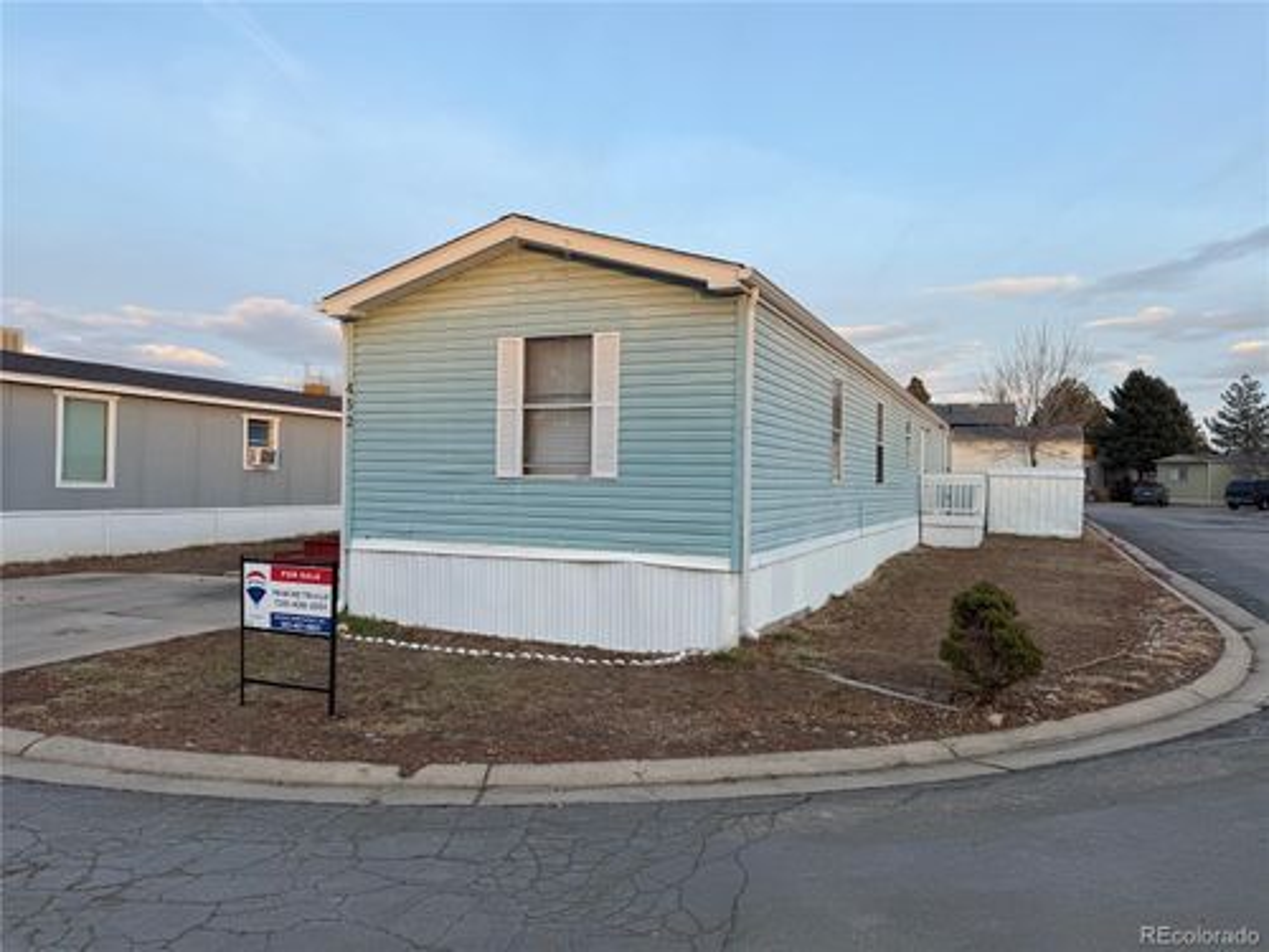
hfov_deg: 71.6
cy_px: 476
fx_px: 880
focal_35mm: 24
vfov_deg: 56.8
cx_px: 634
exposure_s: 1/198
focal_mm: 6.76
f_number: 1.78
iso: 64
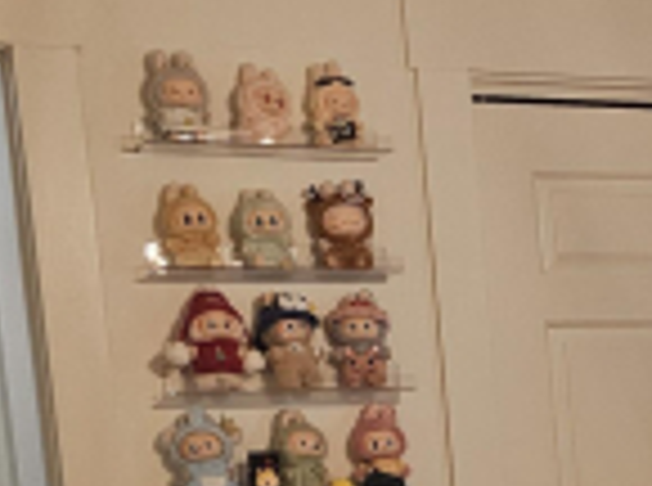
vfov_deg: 13.0
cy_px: 774
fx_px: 1992
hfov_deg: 16.9
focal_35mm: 106
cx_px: 965
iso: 500
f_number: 1.7
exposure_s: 1/120
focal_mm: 6.3
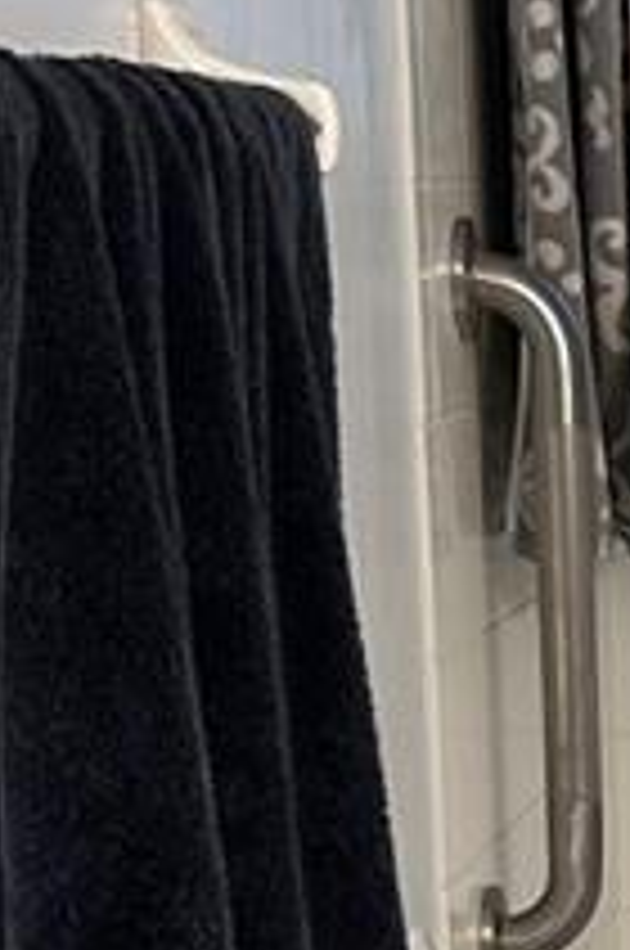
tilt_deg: -10.9
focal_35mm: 154
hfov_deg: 8.1
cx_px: 1570
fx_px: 4056
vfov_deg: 13.1
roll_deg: -0.2
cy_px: 1036
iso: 80
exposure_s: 1/60
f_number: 1.5
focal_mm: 5.7
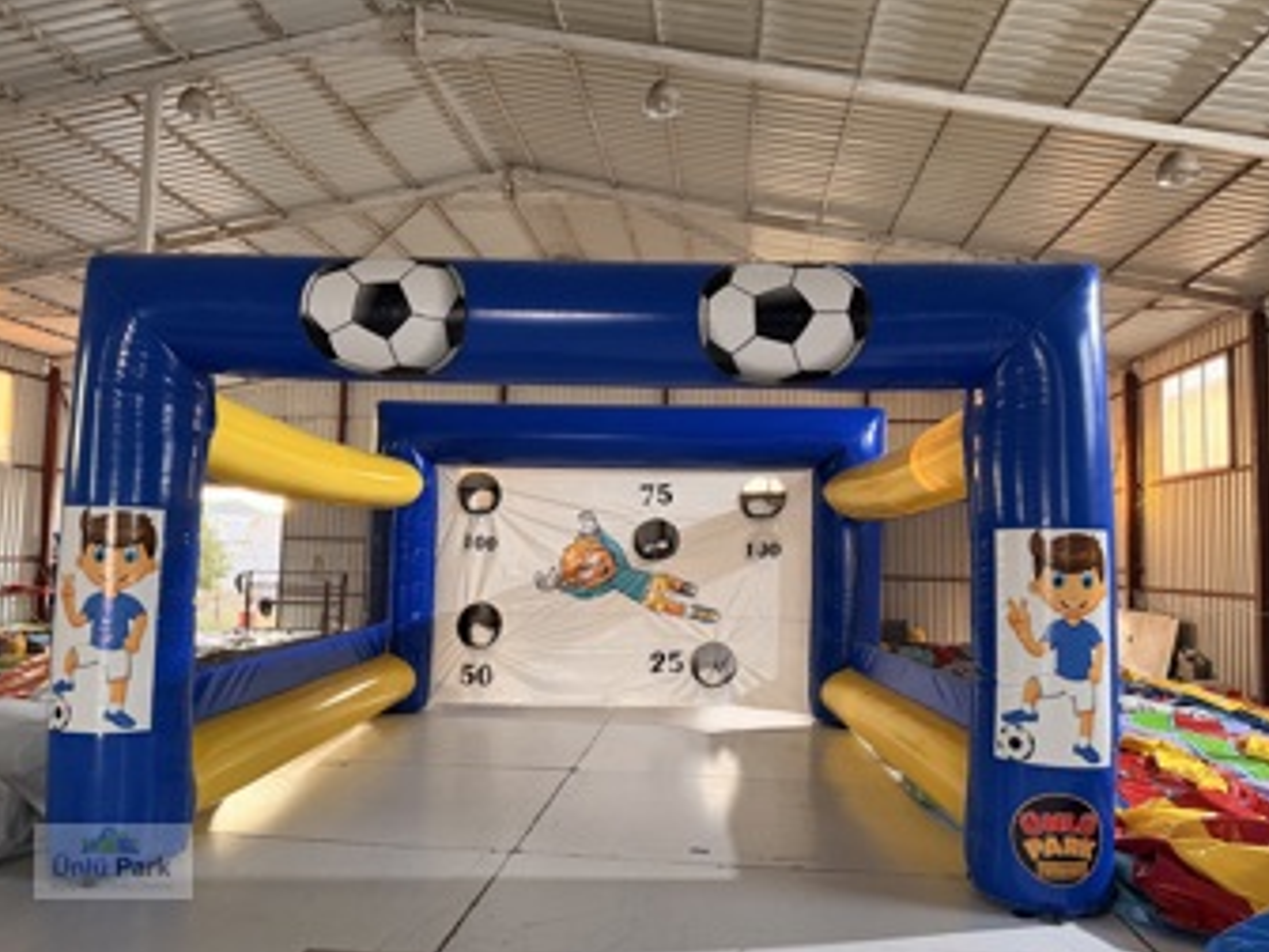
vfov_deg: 54.9
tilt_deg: +3.4
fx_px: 916
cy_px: 480
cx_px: 619
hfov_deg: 69.4
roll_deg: -1.3
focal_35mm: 25
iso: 400
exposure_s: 1/50
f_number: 1.78
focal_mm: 6.76
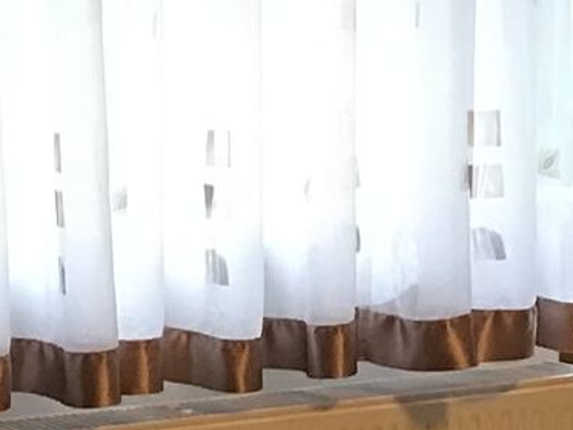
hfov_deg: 9.4
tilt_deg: -11.7
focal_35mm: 210
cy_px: 600
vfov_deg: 7.0
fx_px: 3477
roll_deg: -0.5
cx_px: 324
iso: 100
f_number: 1.8
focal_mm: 3.99
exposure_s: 1/17
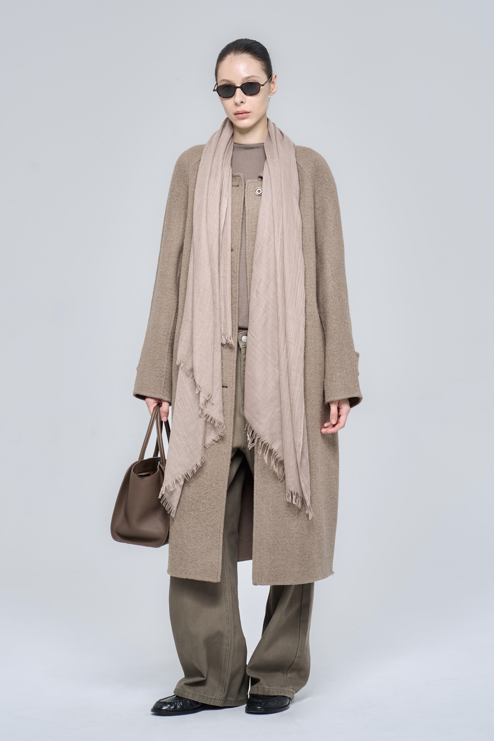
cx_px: 247
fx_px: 1749
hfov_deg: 16.1
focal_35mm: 85
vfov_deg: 23.9
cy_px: 370
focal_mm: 85
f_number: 8
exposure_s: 1/125
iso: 200
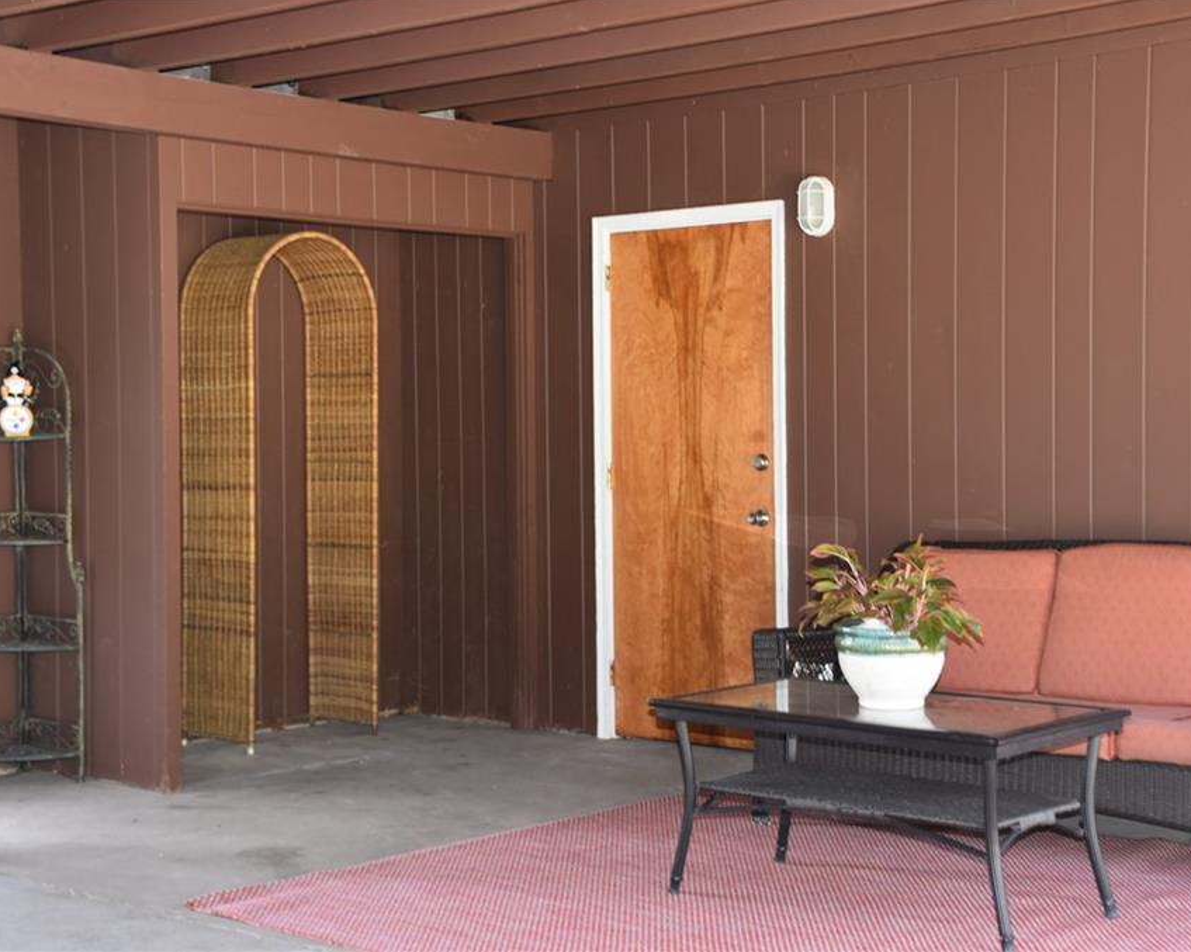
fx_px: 2099
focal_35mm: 60
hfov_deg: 31.7
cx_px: 581
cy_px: 474
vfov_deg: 25.6
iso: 500
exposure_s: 1/60
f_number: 4.5
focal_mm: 35
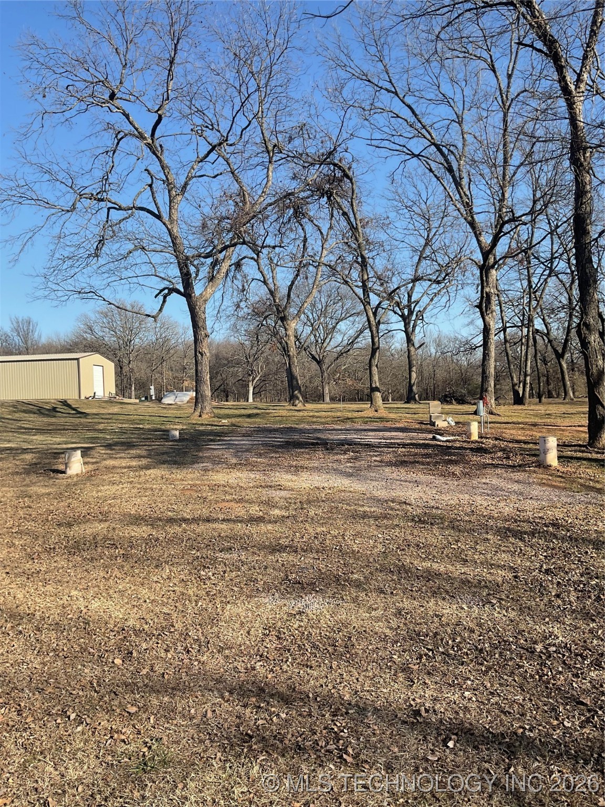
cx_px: 302
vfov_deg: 61.7
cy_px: 404
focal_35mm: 29
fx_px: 676
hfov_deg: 48.2
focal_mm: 3
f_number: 1.8
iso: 16
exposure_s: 1/1221
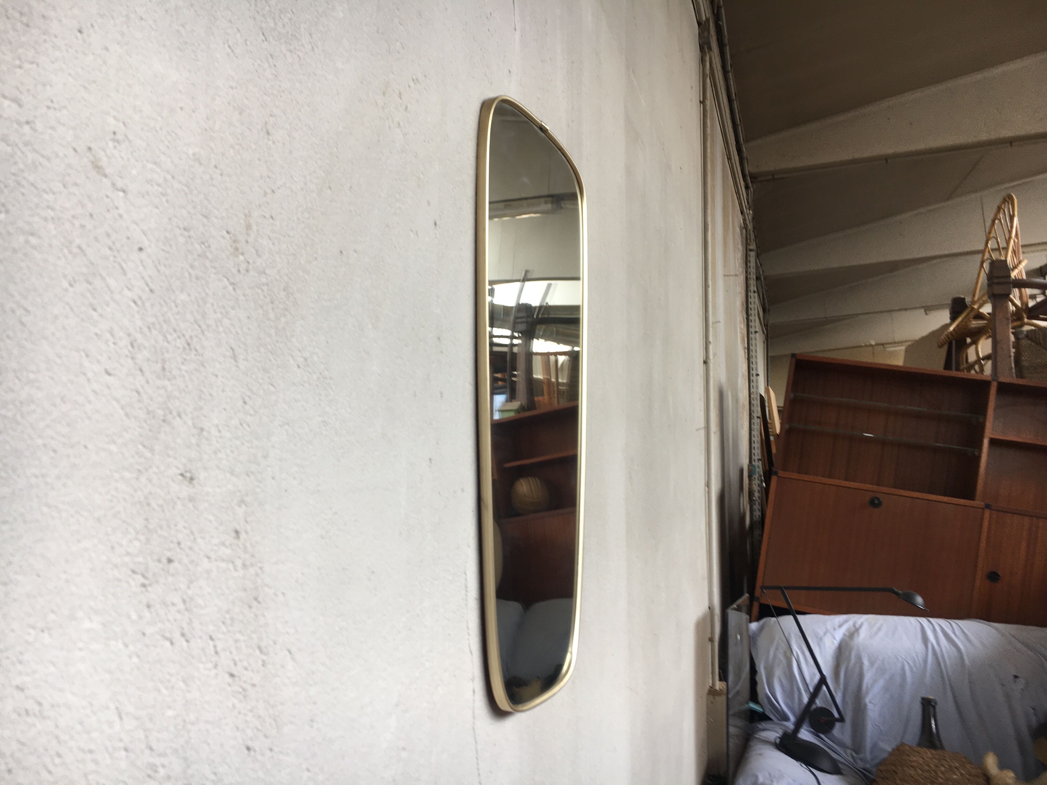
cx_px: 524
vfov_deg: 48.2
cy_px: 392
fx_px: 877
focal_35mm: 29
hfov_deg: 61.7
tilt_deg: +8.4
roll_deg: -0.6
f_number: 2.2
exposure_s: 1/50
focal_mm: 4.15
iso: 25
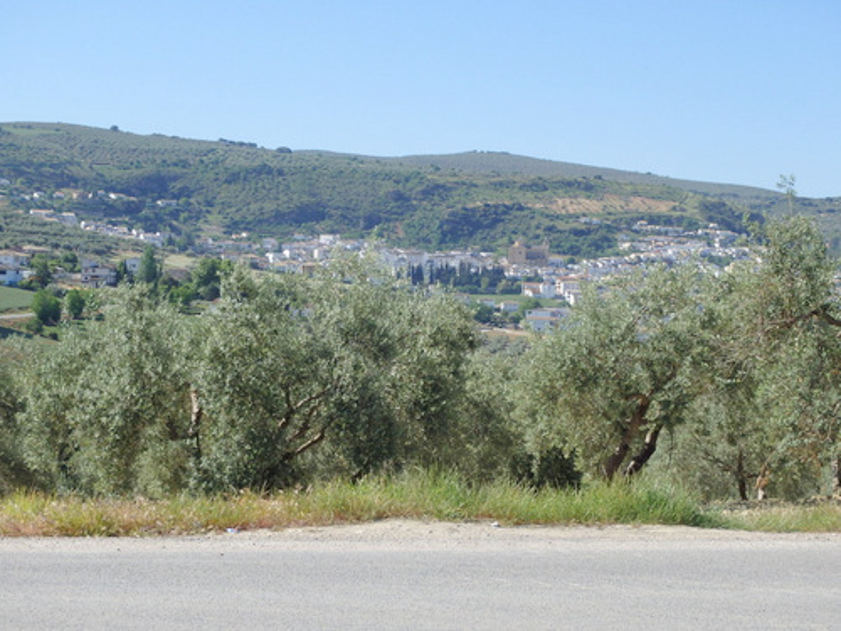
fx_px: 1774
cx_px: 420
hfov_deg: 26.7
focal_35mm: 73
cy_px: 316
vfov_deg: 20.2
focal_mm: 13.1
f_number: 5.7
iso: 125
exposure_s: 1/500
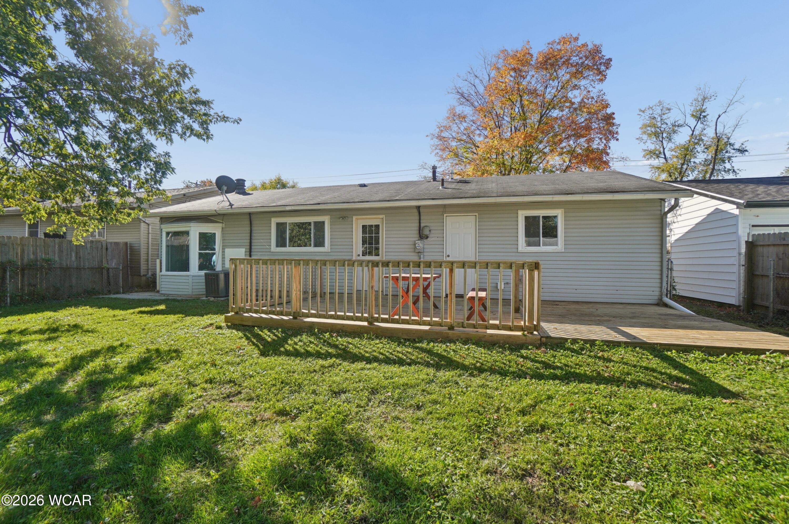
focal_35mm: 15
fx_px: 328
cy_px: 262
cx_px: 394
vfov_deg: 77.2
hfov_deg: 100.4
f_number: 4
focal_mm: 10
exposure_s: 1/400
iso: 100
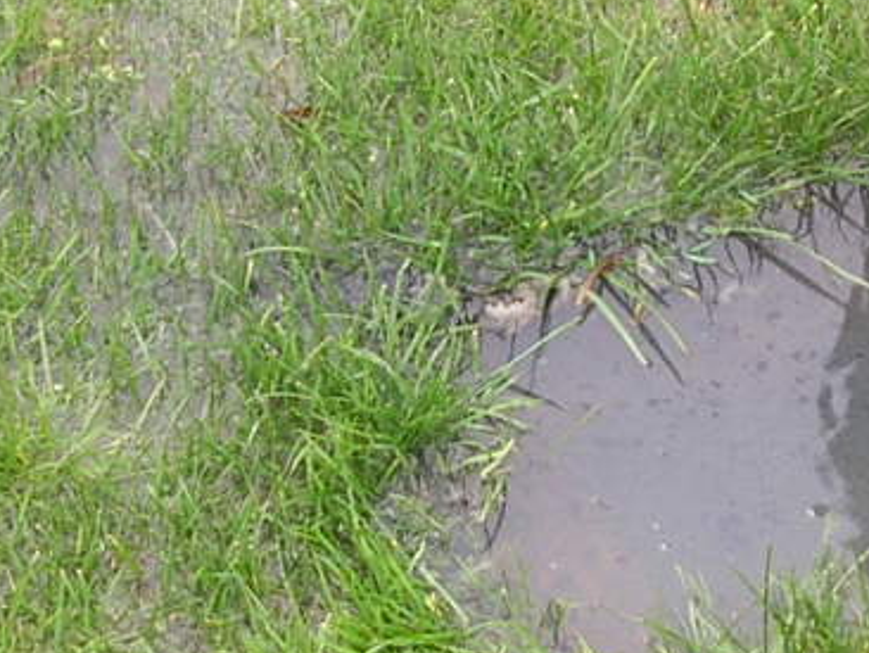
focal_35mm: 153
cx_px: 700
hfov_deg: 12.8
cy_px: 304
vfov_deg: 9.7
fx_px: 3843
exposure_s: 1/31.1
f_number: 2.8
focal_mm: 5.8
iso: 50
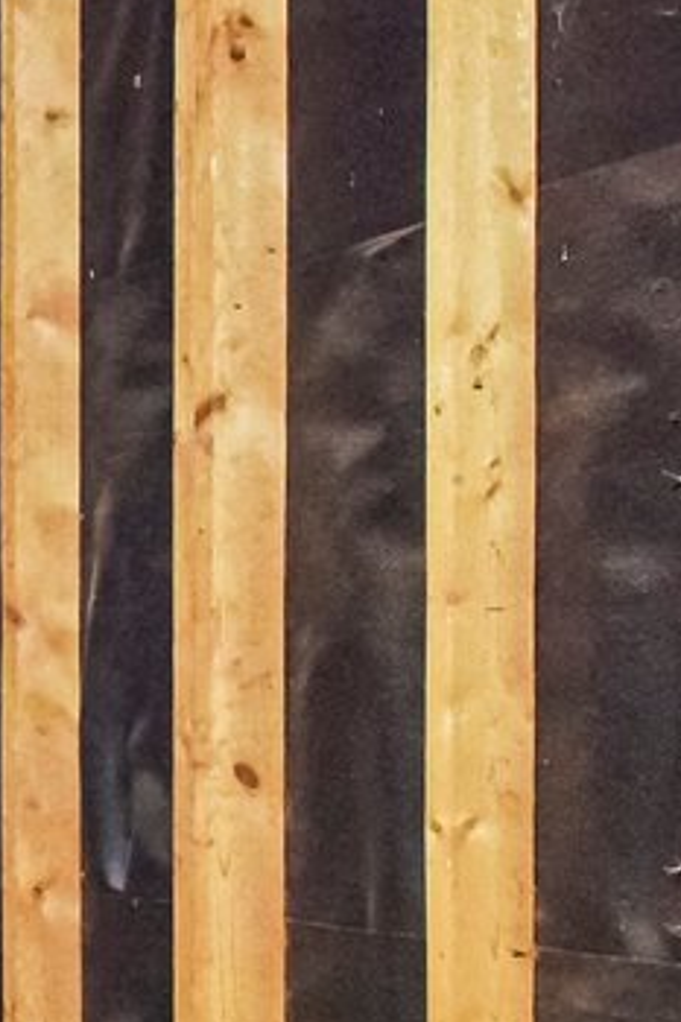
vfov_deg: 24.4
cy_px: 790
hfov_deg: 11.3
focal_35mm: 82
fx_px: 2329
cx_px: -1283
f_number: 8
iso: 12800
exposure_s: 1/10
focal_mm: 14
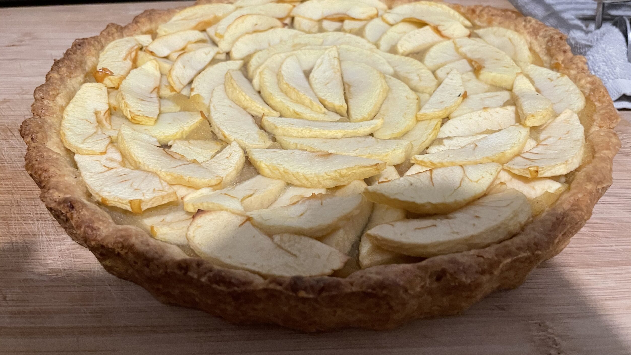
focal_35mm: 29
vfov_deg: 39.8
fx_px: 485
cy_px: 125
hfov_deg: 66.1
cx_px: 322
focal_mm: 4.2
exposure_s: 1/60
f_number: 1.6
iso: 320
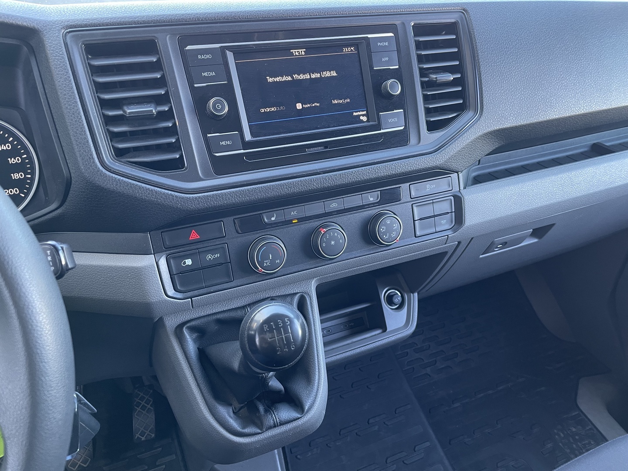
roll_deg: -1.3
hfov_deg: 67.3
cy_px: 236
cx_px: 314
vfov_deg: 53.1
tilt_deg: -32.8
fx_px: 472
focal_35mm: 26
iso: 125
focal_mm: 4.2
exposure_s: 1/60
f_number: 1.6
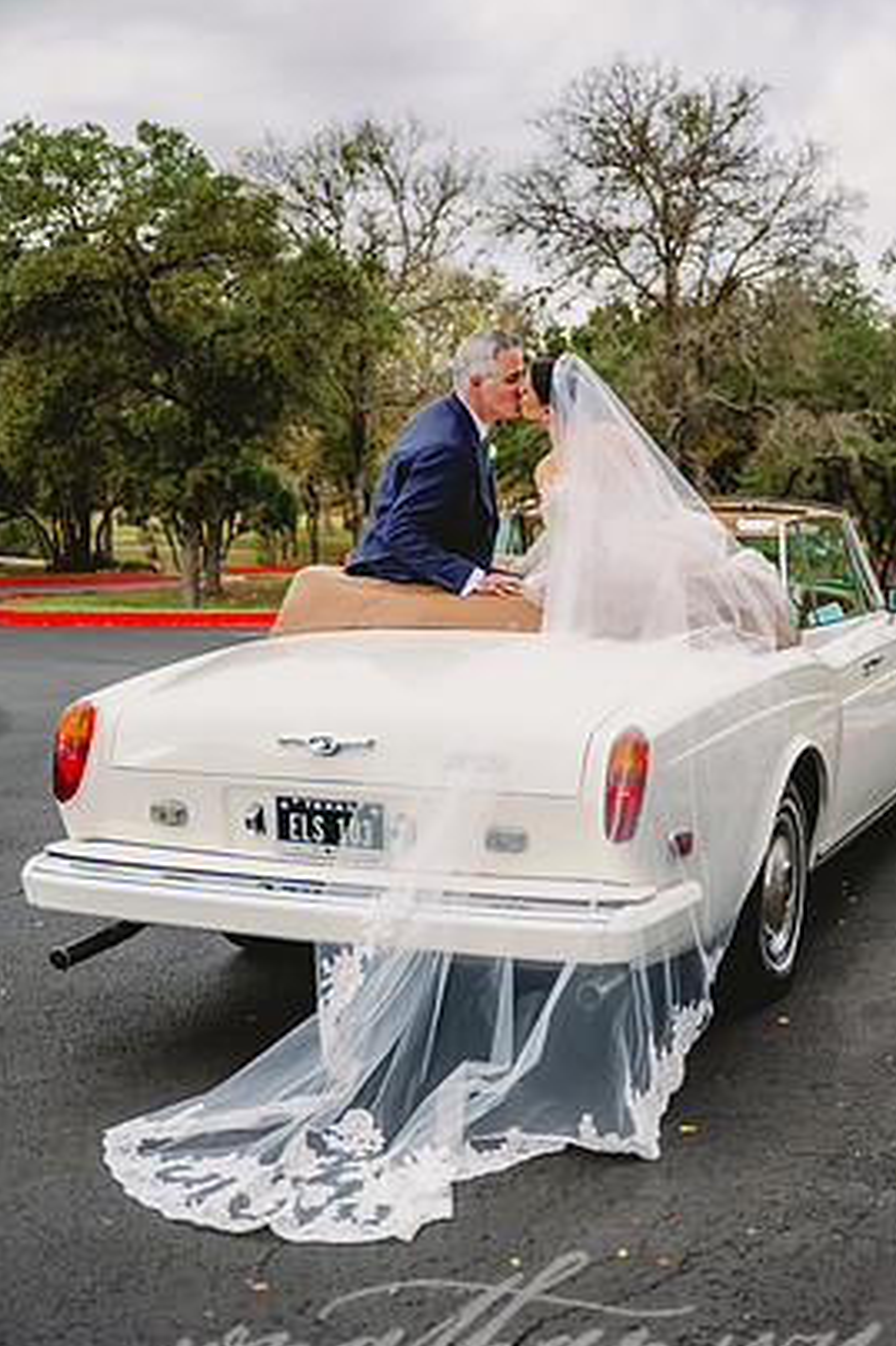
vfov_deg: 40.3
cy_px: 736
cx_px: 490
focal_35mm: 49
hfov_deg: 27.5
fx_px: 1831
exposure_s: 1/2500
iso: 500
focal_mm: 44
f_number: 2.8
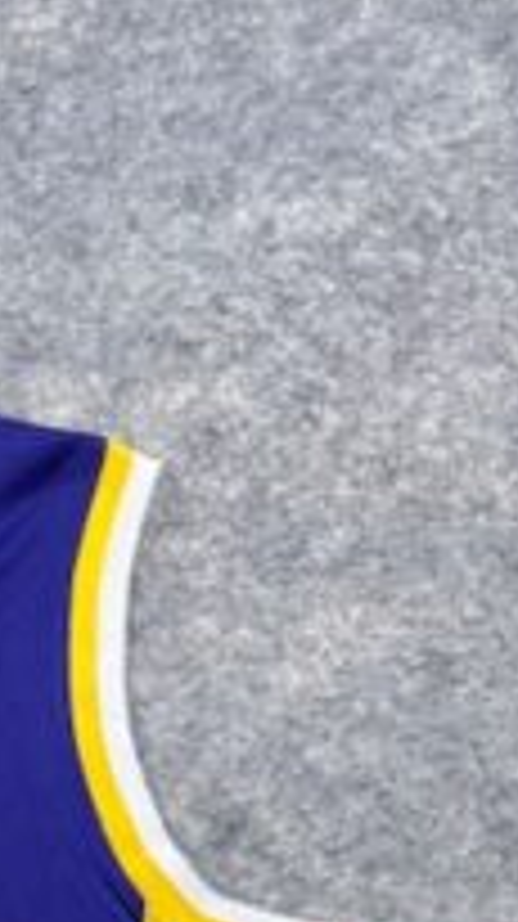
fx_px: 1664
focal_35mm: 68
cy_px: 1181
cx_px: -288
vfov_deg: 26.6
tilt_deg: -54.7
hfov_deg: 16.0
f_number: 1.78
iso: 50
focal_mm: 6.76
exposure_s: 1/100
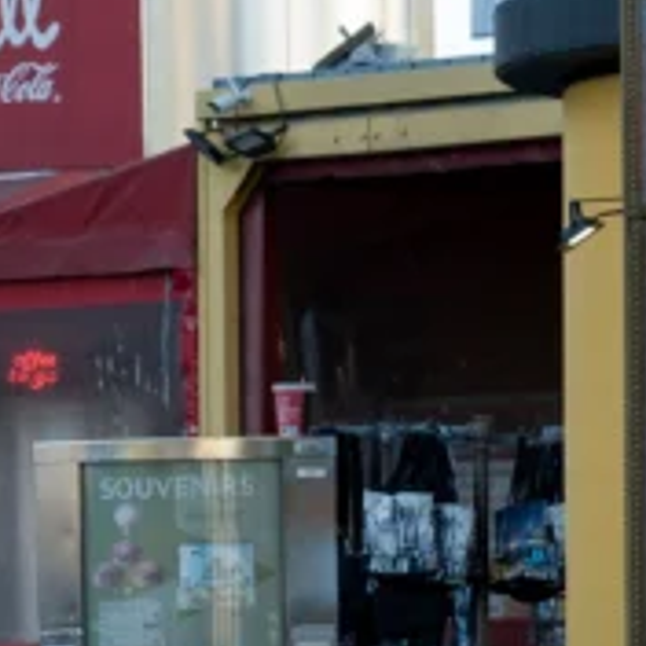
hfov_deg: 6.0
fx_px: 6102
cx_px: 892
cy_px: 279
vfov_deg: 6.1
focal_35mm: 289
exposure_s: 1/160
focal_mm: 52
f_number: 5.6
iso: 160
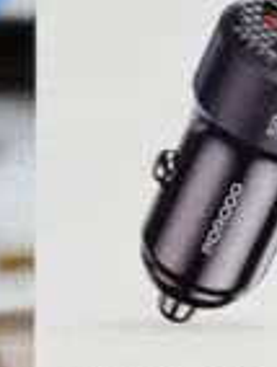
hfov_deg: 10.2
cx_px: 238
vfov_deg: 13.5
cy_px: 140
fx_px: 1553
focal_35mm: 146
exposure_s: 1/50
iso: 32
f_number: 1.6
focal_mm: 5.96
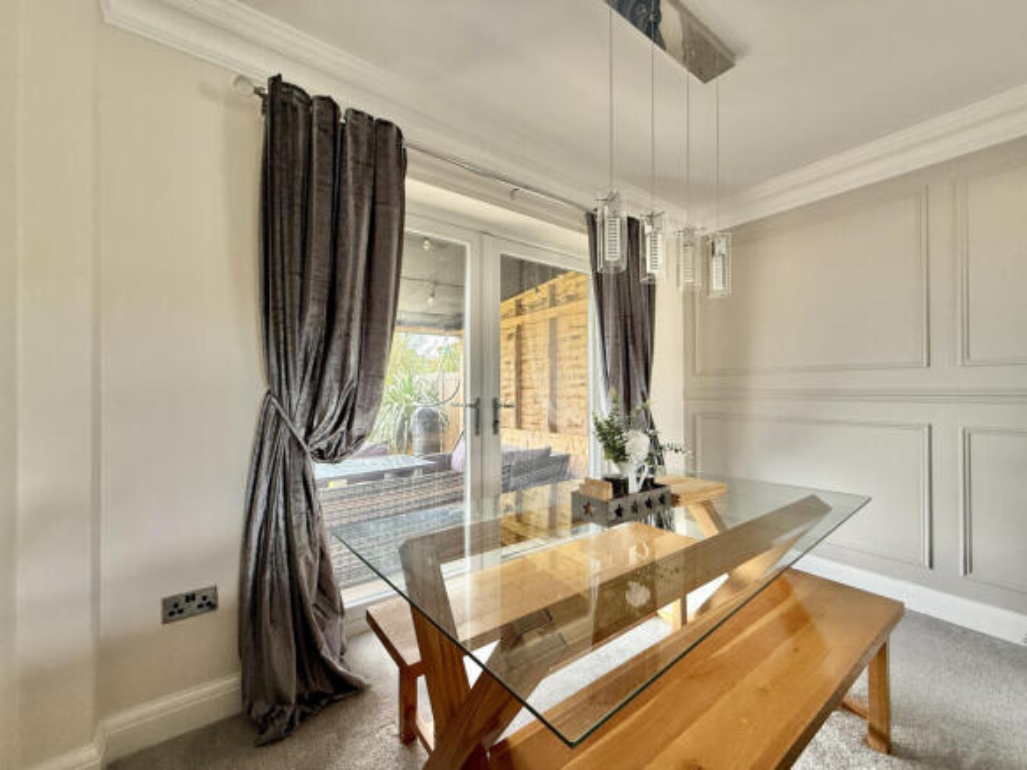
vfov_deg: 85.7
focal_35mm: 14
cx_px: 514
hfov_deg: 102.1
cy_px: 385
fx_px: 415
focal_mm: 2.22
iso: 160
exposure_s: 1/99
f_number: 2.2
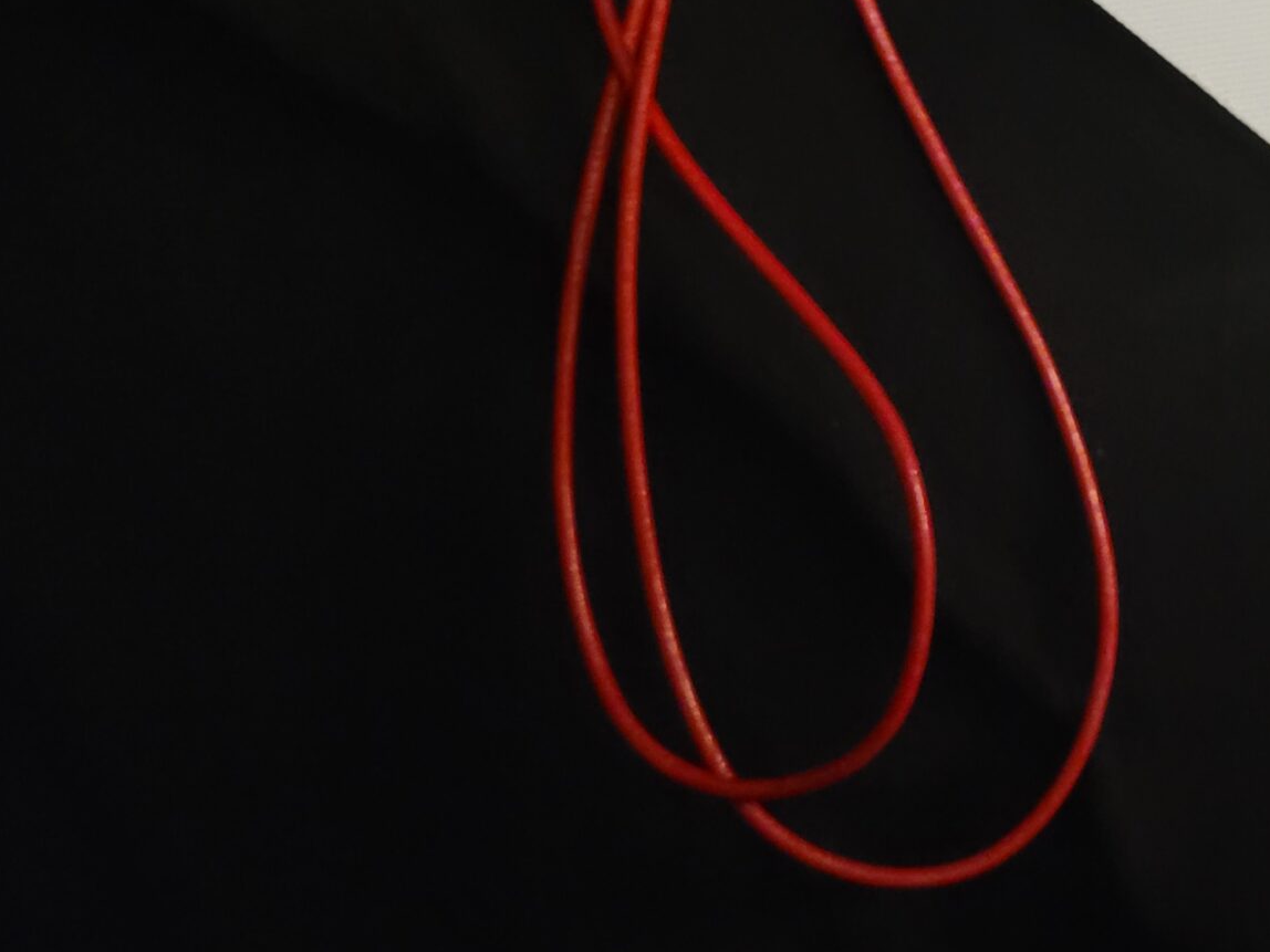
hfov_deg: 30.9
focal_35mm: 58
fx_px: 2128
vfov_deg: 24.1
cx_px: 1267
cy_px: 7
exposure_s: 1/10
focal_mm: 5.4
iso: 1600
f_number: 1.8
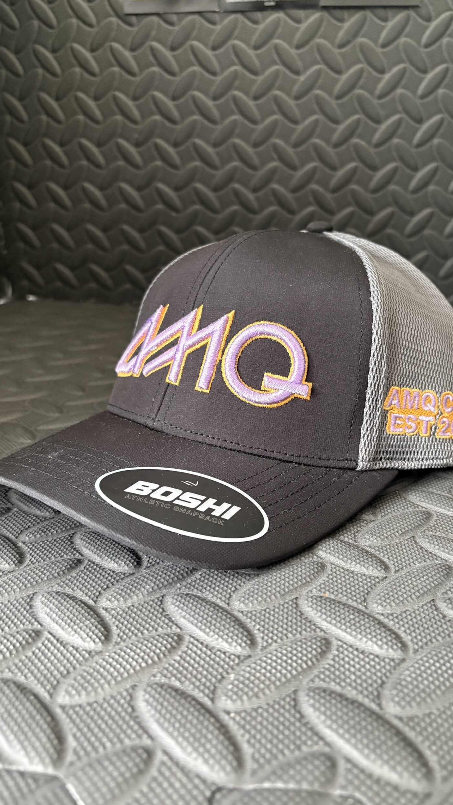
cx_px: 243
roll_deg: +2.2
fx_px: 619
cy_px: 405
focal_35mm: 29
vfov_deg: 66.1
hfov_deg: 40.2
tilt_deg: -19.1
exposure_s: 1/40
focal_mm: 5.96
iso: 640
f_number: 1.6
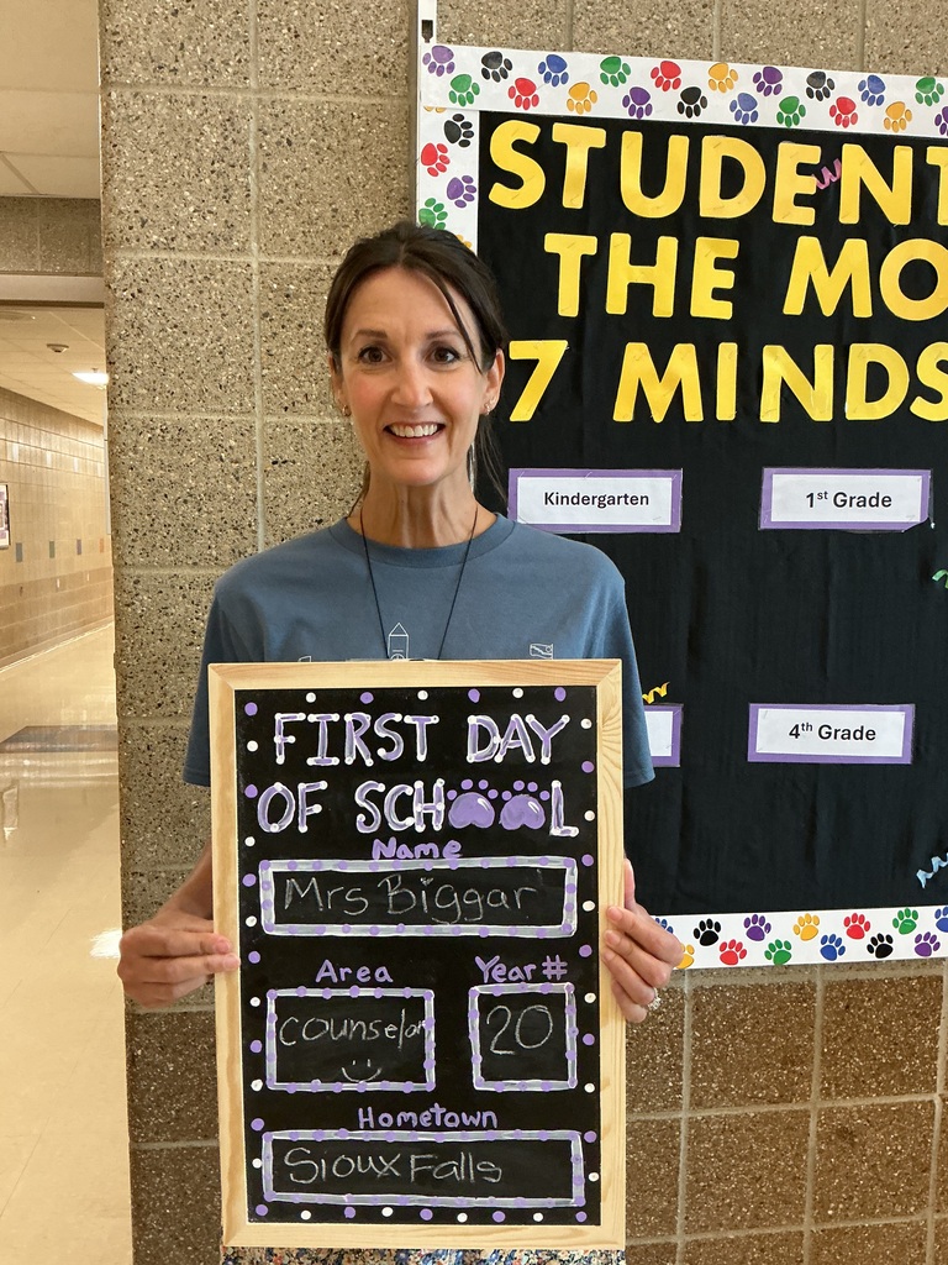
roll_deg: -0.1
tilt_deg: -5.4
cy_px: 632
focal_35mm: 29
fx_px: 1059
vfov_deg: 61.7
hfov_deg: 48.2
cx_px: 474
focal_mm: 3
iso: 200
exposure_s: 1/40
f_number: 1.8
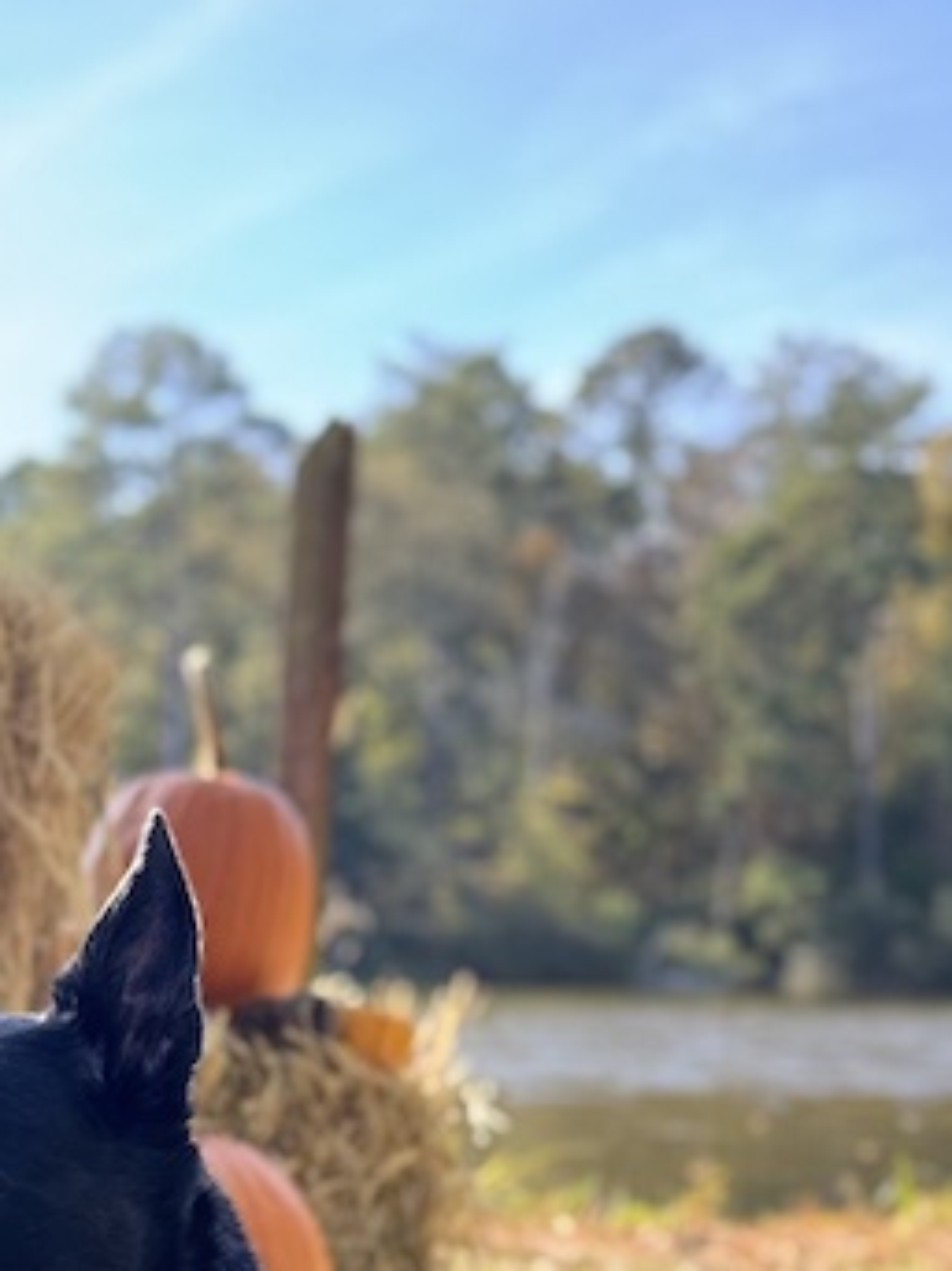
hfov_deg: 25.2
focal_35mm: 56
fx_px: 2055
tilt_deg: -10.6
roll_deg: -0.7
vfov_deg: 31.2
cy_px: 1341
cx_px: 63
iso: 80
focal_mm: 6.76
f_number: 1.78
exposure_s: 1/255
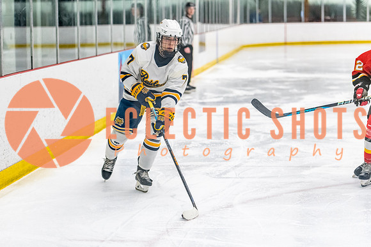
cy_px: 145
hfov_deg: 17.9
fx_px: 1180
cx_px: 160
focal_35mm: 115
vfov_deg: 12.0
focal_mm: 95
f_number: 2.8
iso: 3200
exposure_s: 1/800
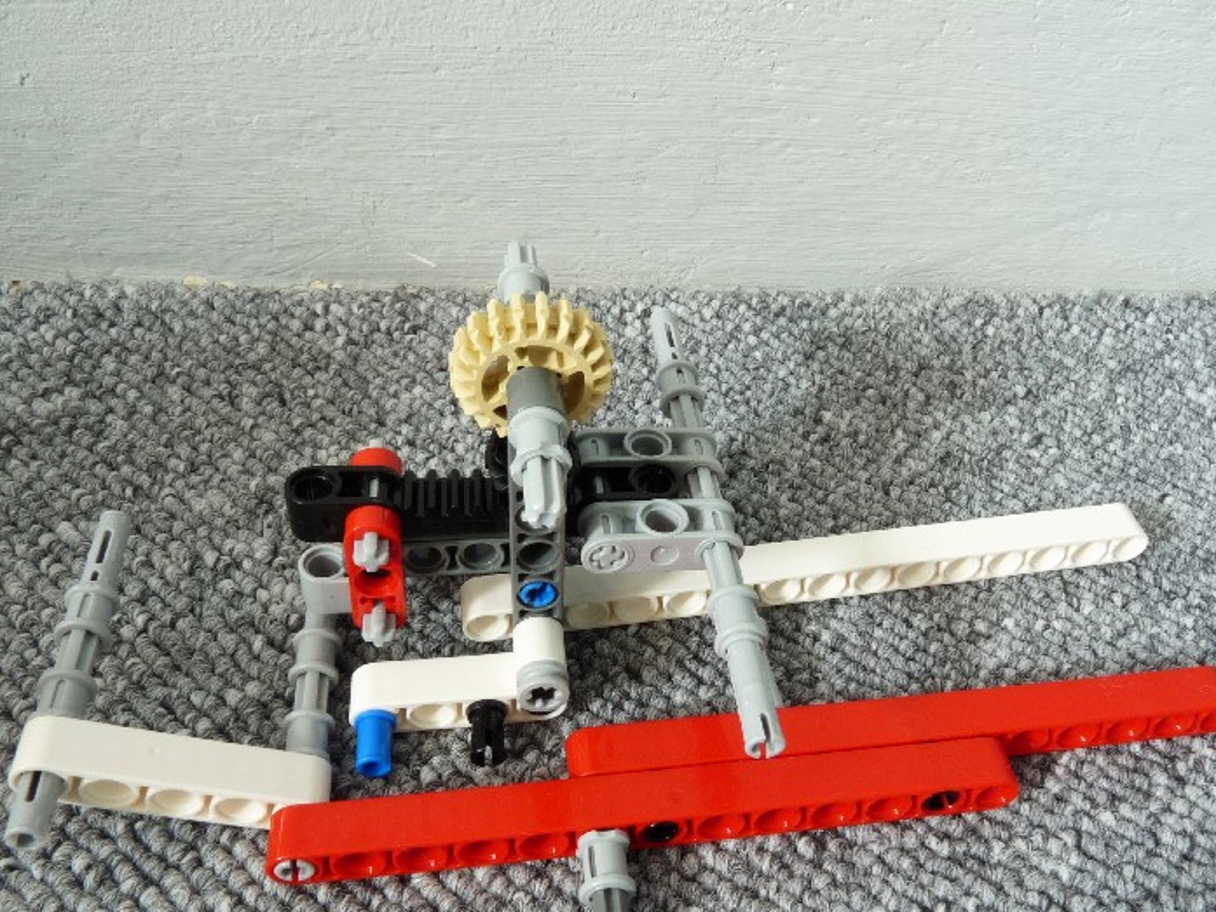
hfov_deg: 58.2
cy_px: 497
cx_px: 684
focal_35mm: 31
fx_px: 1089
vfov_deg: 45.4
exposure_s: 2.5
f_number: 8
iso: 100
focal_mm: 4.8
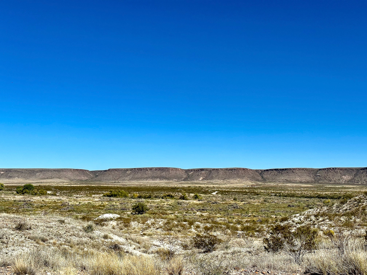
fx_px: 509
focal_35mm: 48
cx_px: 184
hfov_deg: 39.7
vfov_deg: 30.3
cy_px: 138
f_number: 1.78
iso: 64
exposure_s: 1/7634
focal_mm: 6.86
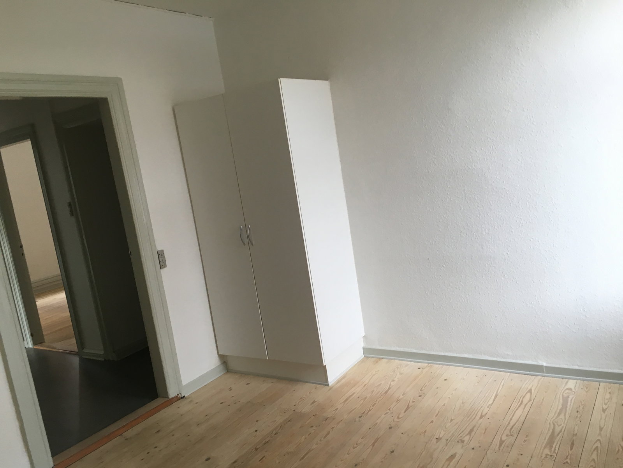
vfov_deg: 48.2
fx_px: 522
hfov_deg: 61.7
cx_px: 312
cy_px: 234
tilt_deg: -7.4
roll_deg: +5.8
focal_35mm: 29
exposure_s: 1/33
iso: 32
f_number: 2.2
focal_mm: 4.15
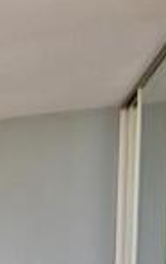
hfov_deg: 20.9
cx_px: -105
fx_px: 353
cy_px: 272
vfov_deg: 36.3
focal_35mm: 49
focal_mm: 10
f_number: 3.5
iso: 100
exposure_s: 1/250
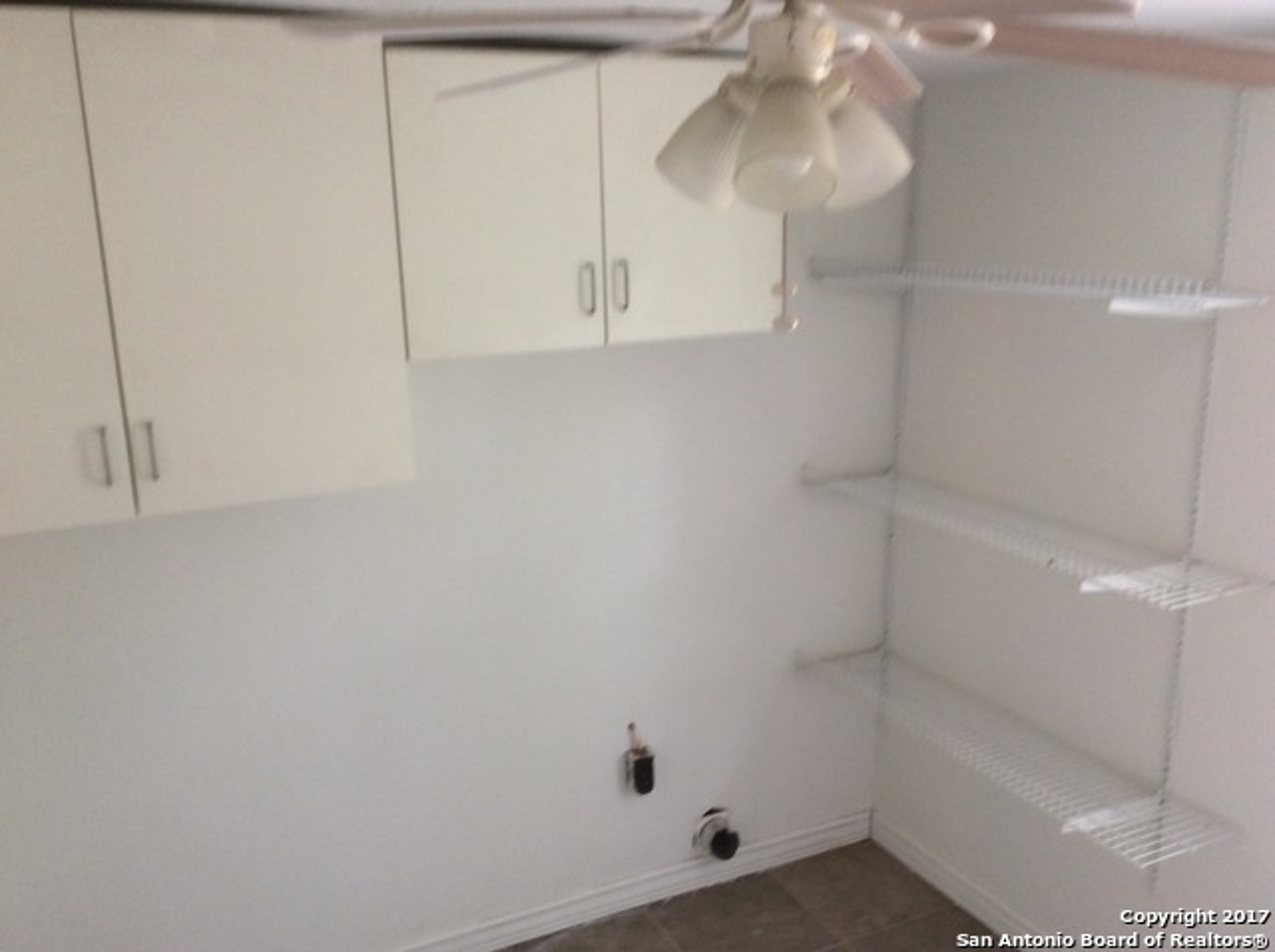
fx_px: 1177
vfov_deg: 44.1
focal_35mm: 32
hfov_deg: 56.9
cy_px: 476
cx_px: 638
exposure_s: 1/30
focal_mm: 3.3
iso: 40
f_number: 2.4
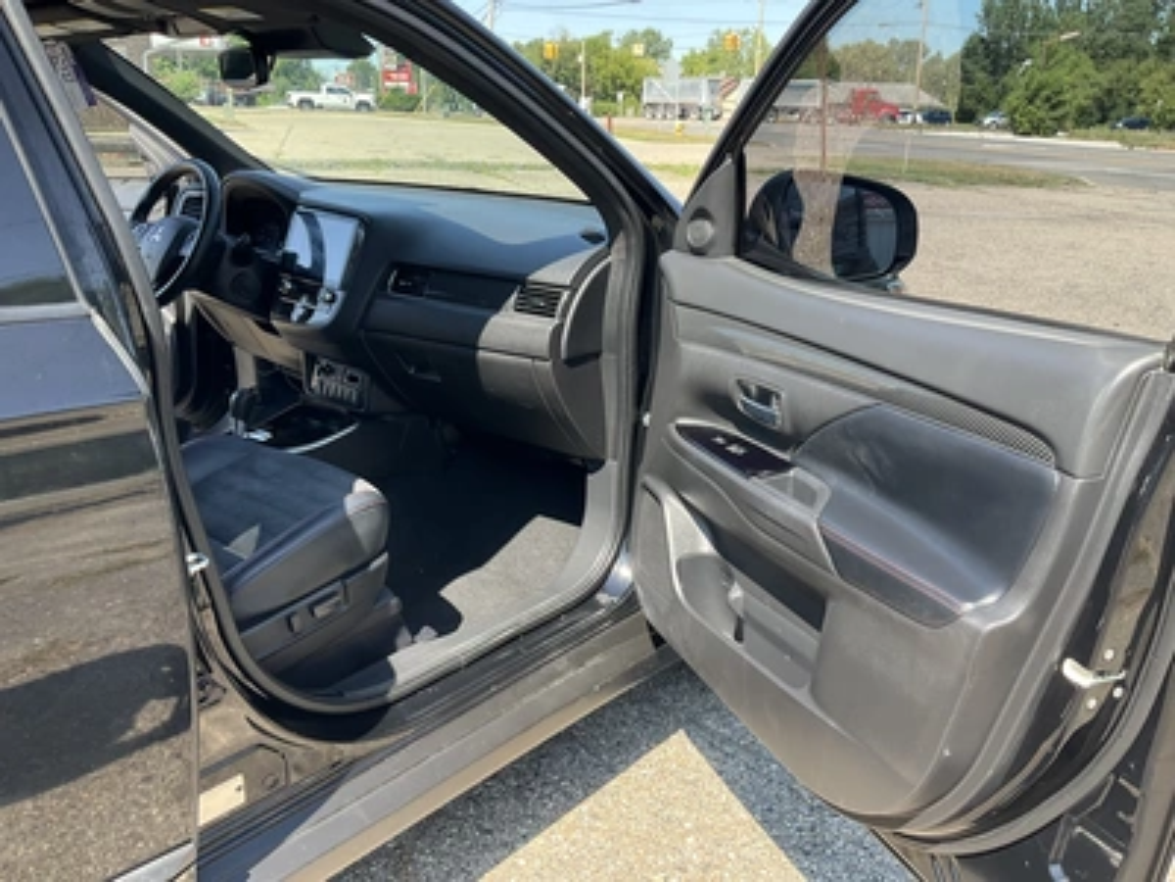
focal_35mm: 29
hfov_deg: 61.7
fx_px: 984
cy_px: 441
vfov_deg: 48.2
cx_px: 588
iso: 25
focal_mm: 3
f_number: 1.8
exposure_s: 1/229
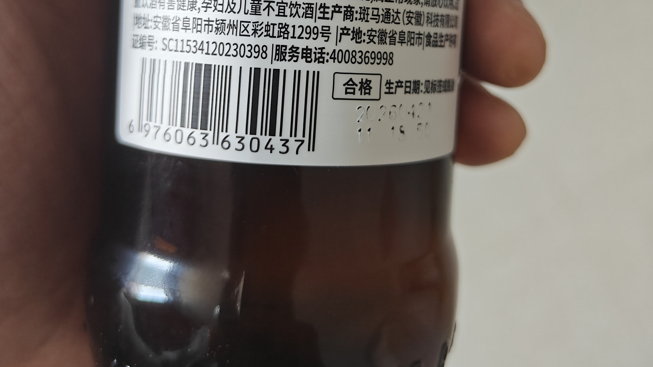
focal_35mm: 35
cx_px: 327
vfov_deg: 31.6
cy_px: 15
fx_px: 606
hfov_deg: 56.6
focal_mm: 5.59
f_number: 1.8
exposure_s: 1/100
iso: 160
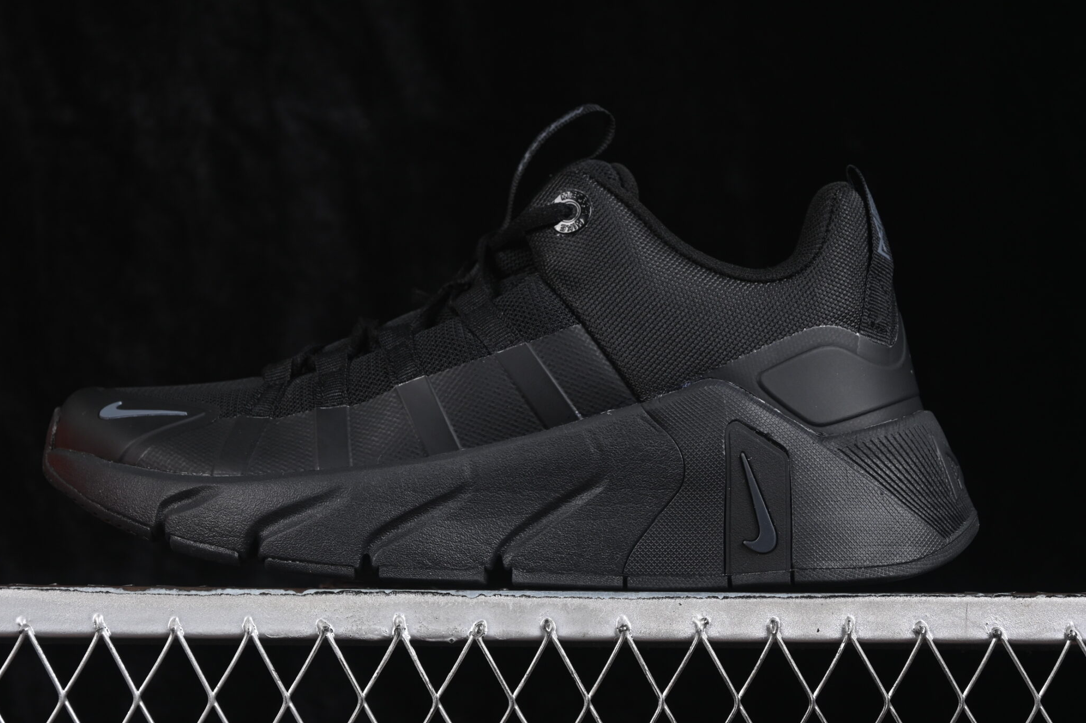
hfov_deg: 21.9
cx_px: 506
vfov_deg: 14.7
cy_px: 312
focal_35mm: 93
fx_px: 2805
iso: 160
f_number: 6.3
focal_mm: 50
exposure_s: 1/60
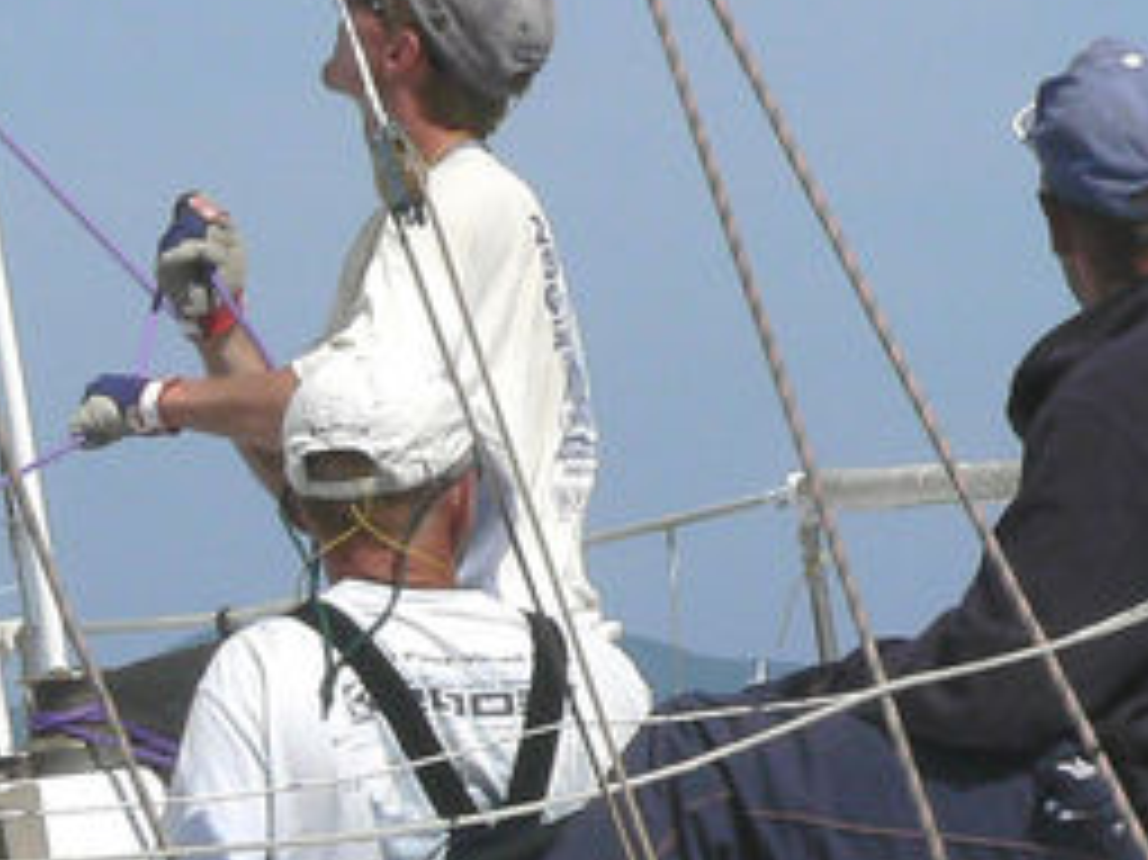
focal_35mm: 555
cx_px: -158
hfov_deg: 3.6
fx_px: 18397
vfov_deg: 2.7
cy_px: 835
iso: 80
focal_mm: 26.2
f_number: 8
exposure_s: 1/500
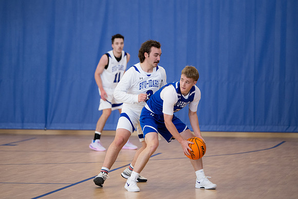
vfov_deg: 6.8
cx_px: 146
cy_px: 99
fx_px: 1666
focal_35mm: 201
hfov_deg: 10.2
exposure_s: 1/500
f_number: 2.8
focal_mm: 160
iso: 2000
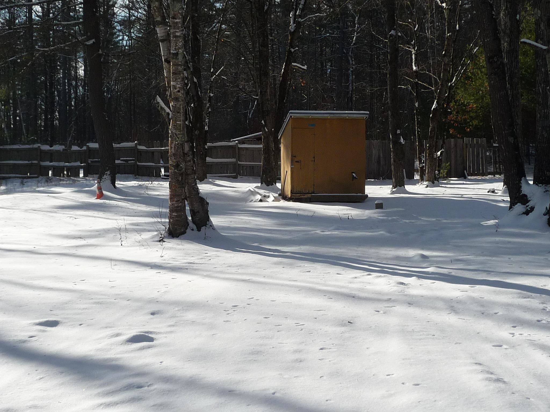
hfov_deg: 39.7
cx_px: 275
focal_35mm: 48
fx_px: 763
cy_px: 206
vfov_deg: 30.3
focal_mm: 5
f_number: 8
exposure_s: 1/320
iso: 100
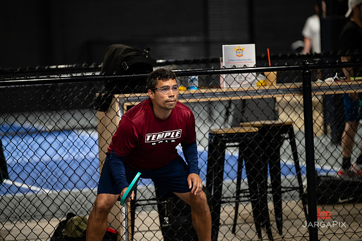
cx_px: 181
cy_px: 120
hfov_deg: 10.1
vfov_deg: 6.7
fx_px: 2045
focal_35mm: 203
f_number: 2.8
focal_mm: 200
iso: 1600
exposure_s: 1/500
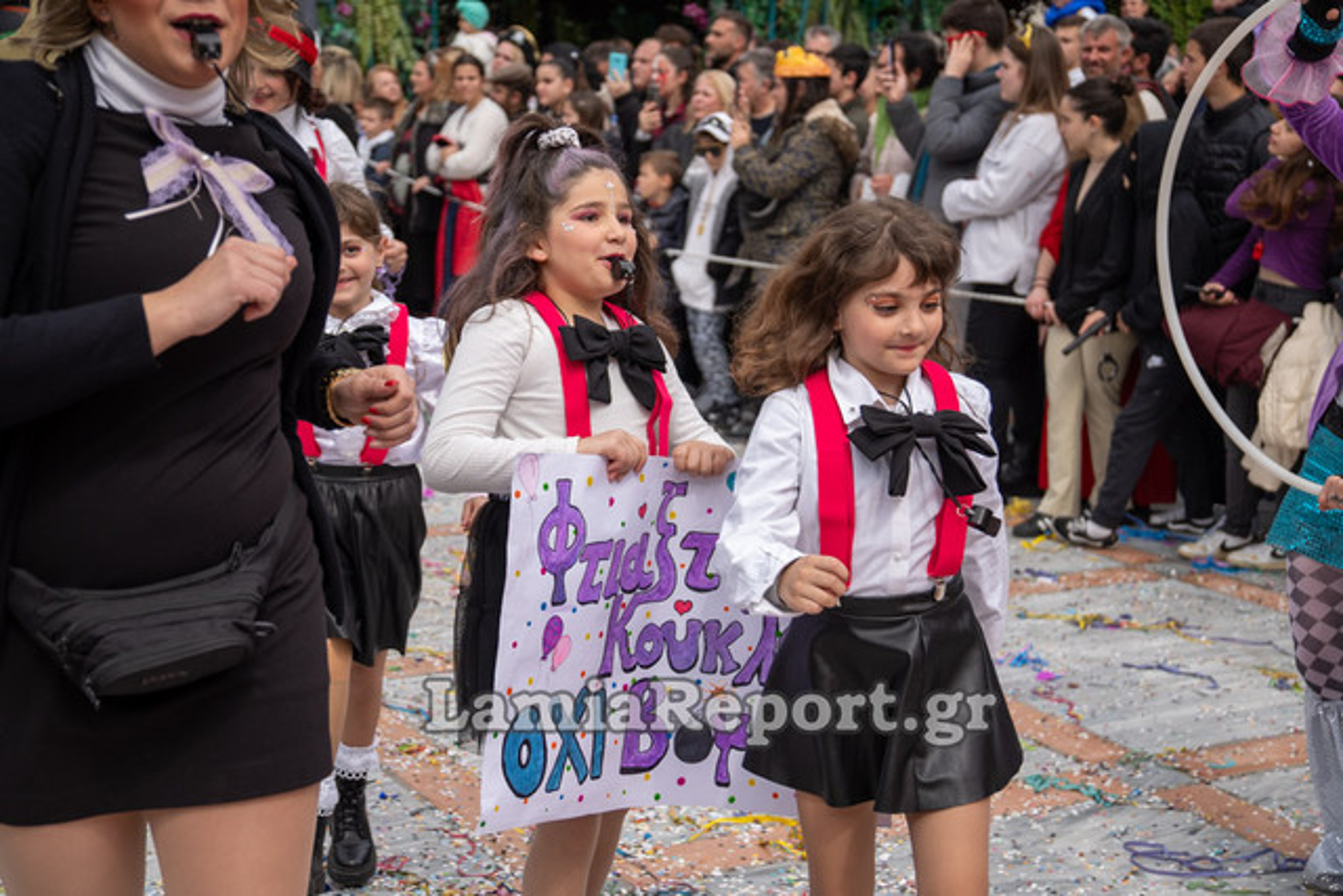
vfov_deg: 25.1
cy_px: 448
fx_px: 2015
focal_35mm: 54
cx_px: 672
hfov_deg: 36.9
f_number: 2.8
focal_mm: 36
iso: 80
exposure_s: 1/1600
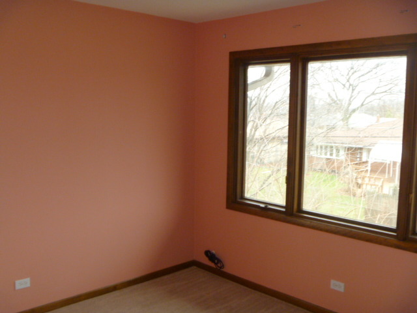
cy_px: 156
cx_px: 208
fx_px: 422
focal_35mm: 35
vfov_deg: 40.7
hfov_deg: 52.6
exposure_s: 1/30
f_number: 3.5
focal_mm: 6.3
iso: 200
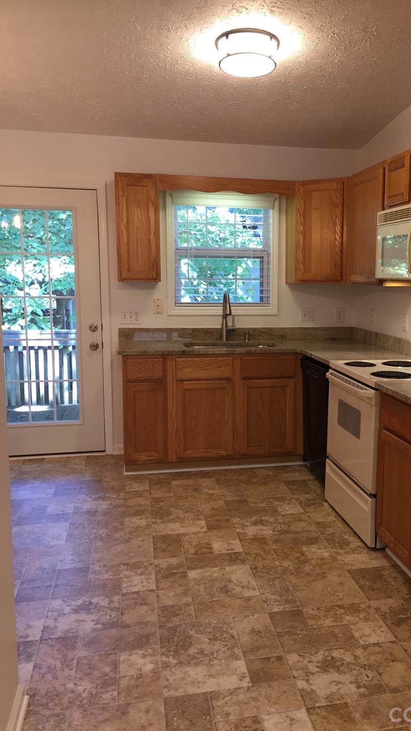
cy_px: 365
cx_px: 275
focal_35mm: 32
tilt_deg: -9.3
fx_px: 620
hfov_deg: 36.3
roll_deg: -0.3
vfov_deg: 61.0
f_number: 2.2
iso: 80
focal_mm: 4.15
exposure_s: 1/30
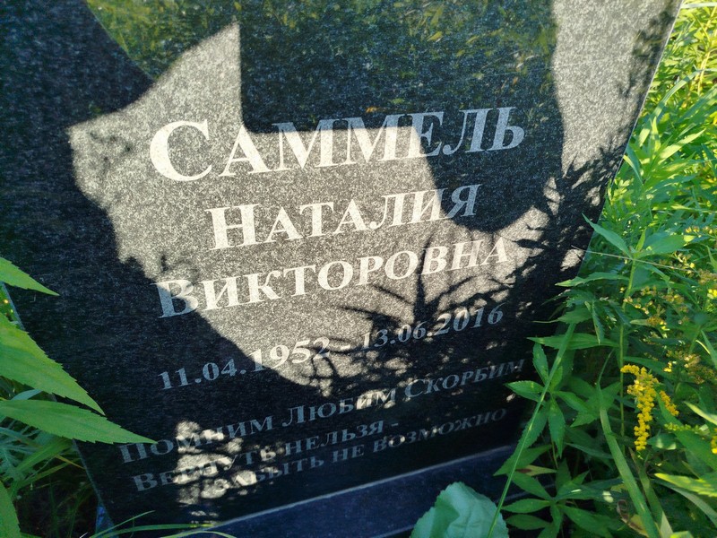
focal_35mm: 24
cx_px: 358
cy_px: 269
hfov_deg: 71.6
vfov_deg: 56.8
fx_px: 497
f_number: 1.7
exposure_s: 1/219
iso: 50
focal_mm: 5.31
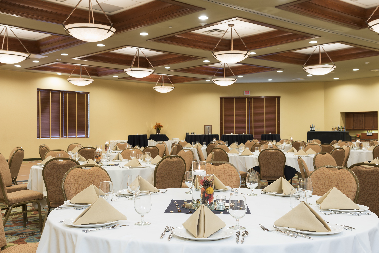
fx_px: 474
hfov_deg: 43.6
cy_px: 127
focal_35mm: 45
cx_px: 192
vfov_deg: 29.9
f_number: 9
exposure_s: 2
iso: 100
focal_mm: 44
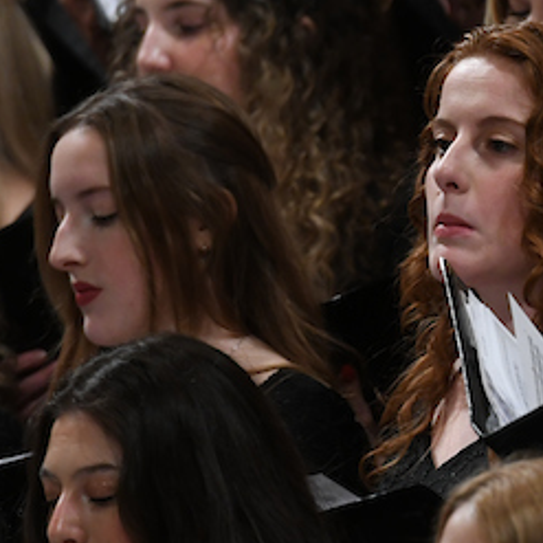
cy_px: 369
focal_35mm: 825
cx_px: 778
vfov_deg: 2.1
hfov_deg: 2.1
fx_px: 14641
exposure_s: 1/160
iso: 1600
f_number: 4
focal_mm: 200
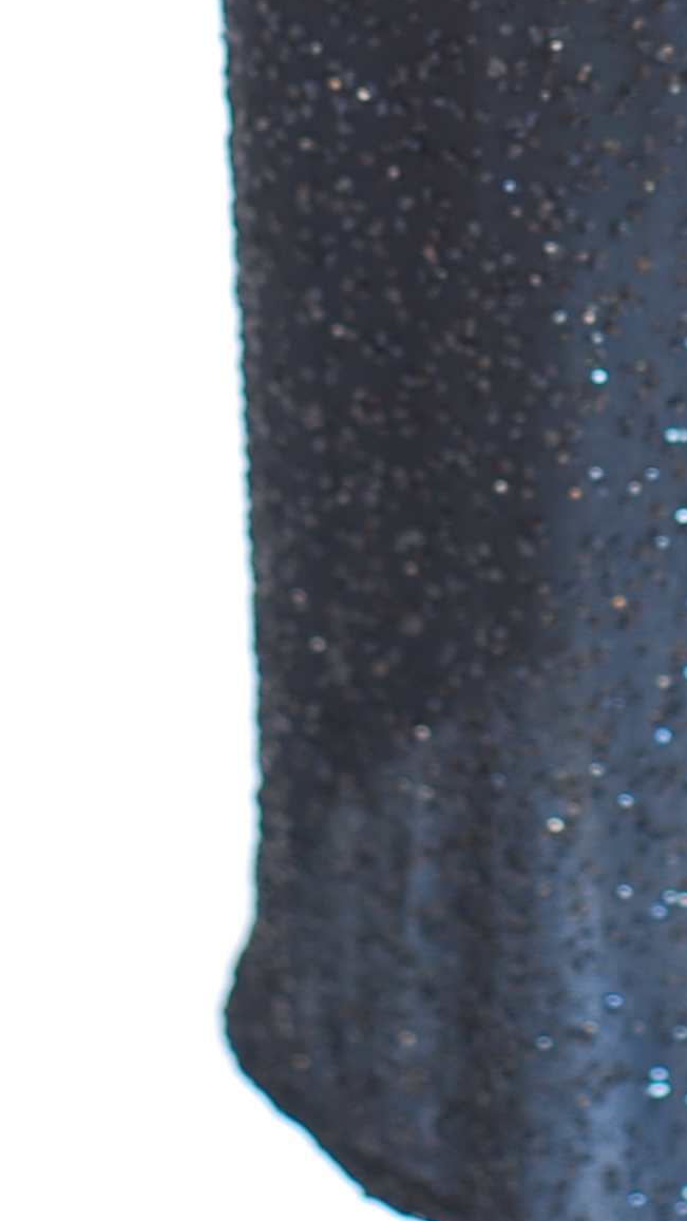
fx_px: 6378
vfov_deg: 10.8
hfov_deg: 6.1
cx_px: 841
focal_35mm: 197
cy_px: -131
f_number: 3.2
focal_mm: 50
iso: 100
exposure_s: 1/8
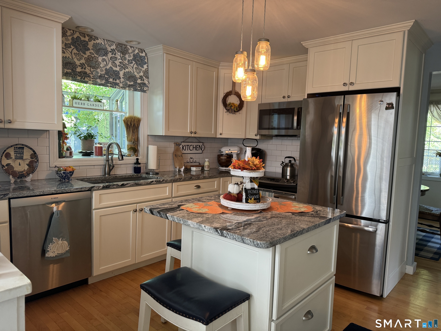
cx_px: 220
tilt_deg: -6.2
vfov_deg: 56.8
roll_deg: -2.4
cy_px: 166
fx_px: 306
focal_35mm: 24
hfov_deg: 71.6
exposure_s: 1/60
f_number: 1.78
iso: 200
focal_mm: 6.76
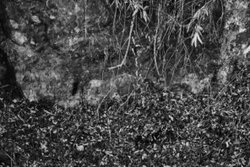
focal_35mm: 87
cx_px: 104
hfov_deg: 23.3
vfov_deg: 13.9
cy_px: 306
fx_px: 605
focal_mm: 16
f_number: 8
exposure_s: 1/125
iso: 320
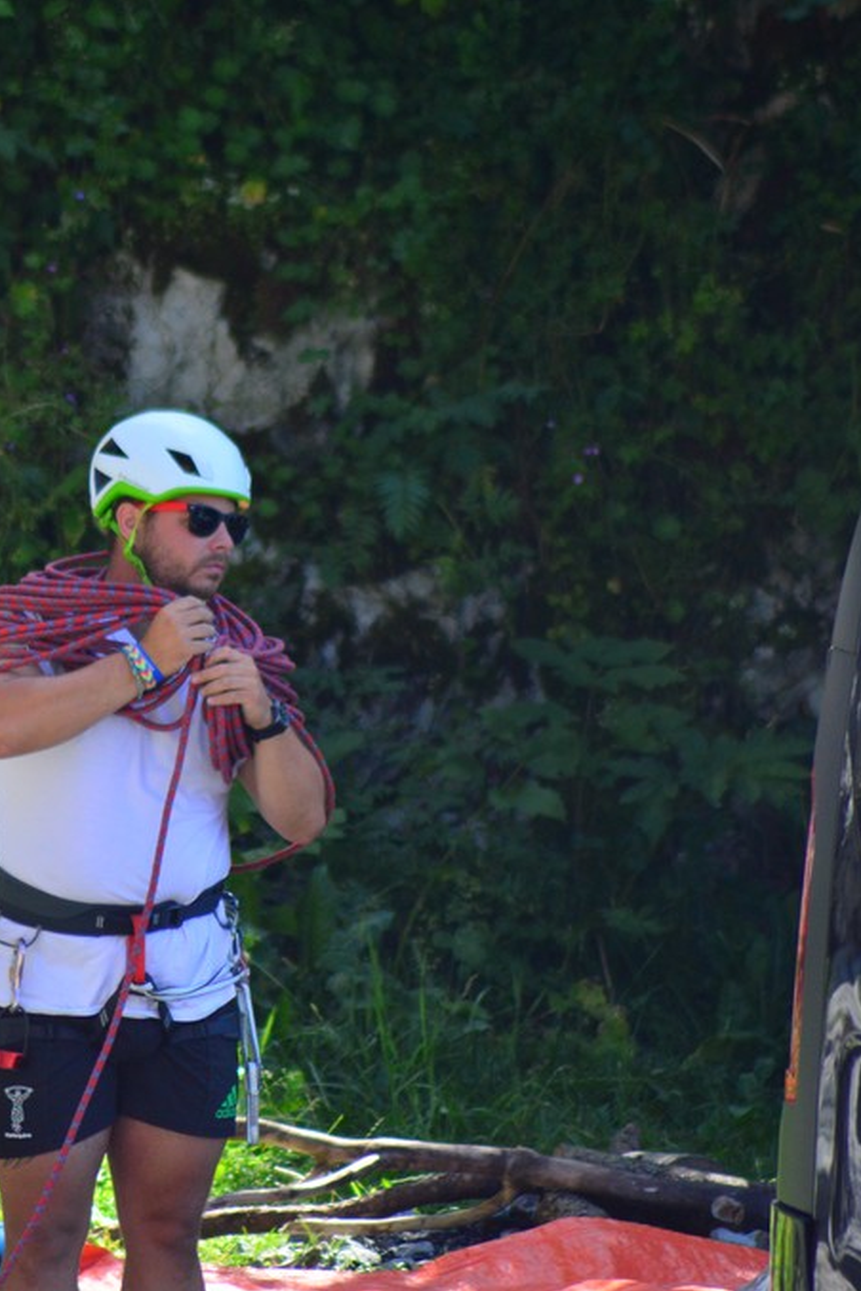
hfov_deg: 2.0
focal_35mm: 679
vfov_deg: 3.0
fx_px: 24357
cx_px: 145
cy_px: 646
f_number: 5.6
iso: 400
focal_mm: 300
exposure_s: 1/640
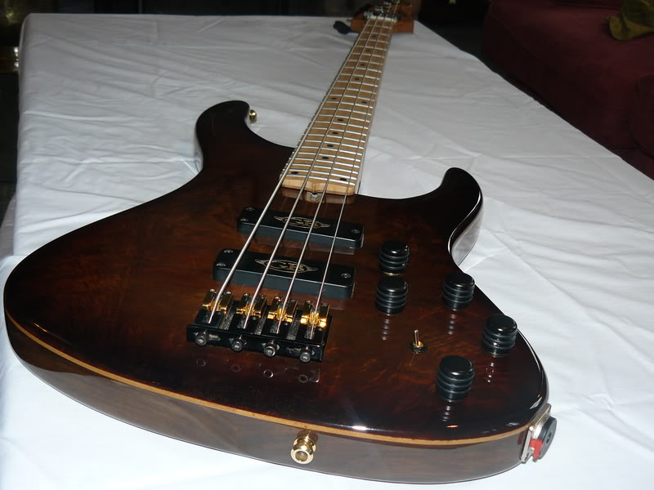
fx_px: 888
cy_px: 245
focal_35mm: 47
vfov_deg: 30.9
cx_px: 327
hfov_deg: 40.4
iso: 100
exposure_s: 1/30
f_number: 2.8
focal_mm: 7.9
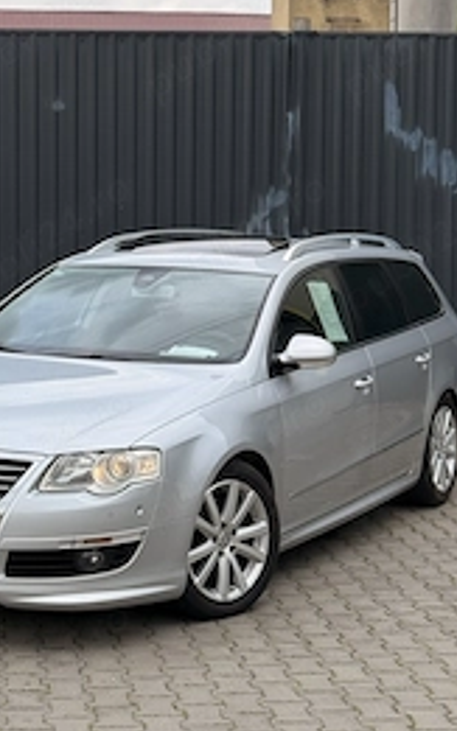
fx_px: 1555
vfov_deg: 26.4
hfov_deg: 16.7
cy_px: 291
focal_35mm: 78
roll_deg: +0.2
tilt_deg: -3.2
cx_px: 137
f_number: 1.78
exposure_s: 1/2976
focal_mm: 6.76
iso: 80
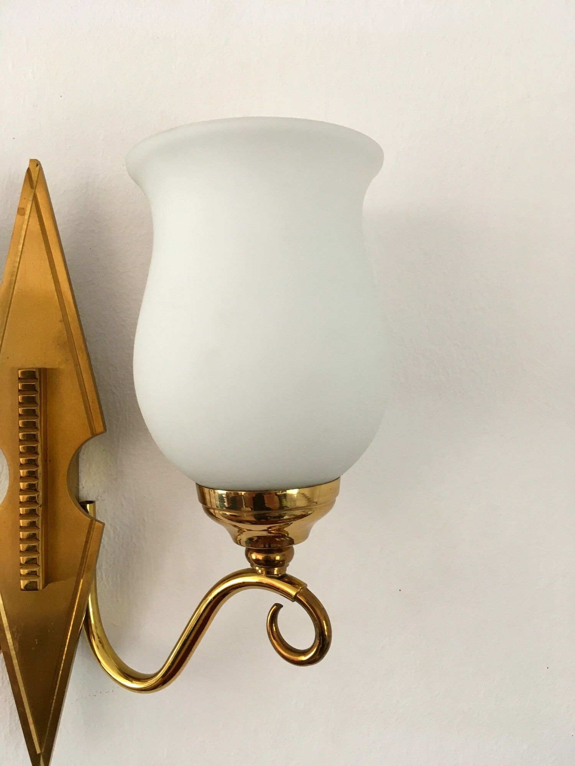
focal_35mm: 29
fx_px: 642
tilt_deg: -3.3
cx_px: 288
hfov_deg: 48.2
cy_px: 383
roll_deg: +1.3
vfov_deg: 61.7
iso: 100
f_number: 2.2
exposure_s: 1/33
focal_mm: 4.15
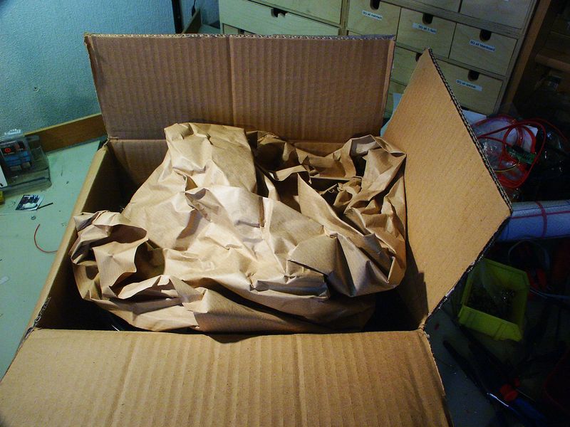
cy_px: 214
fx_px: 494
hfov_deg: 60.0
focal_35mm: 30
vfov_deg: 46.8
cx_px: 285
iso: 400
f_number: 5.6
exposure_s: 1/60
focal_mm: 7.86
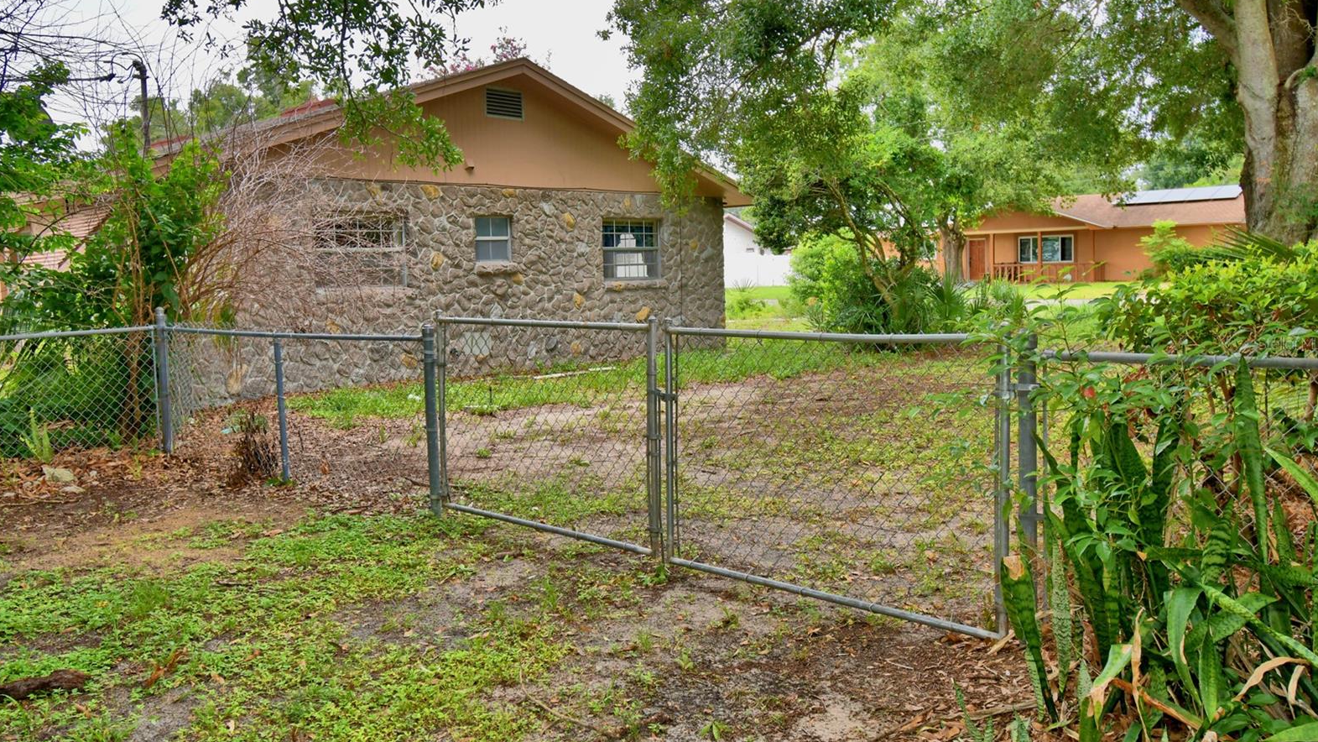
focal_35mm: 32
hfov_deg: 61.0
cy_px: 343
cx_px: 661
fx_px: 1118
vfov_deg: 36.7
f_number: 5.6
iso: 100
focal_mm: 20
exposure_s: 1/80
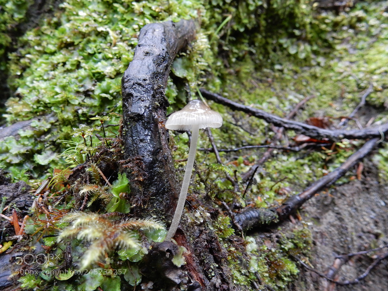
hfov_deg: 60.0
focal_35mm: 30
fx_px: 336
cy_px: 146
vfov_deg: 46.8
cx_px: 194
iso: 400
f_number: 4
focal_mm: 5.4
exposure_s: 1/25
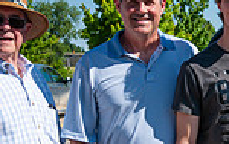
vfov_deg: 10.2
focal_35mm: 127
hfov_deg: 15.9
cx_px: 258
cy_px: 178
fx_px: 793
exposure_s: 1/400
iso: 200
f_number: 10
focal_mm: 20
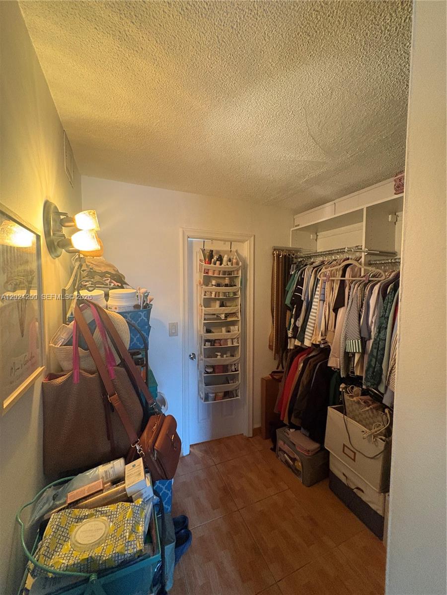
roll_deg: +0.3
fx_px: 241
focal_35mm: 14
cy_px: 298
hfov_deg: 85.7
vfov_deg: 102.1
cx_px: 224
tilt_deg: -3.4
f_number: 2.2
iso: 640
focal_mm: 2.22
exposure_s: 1/60
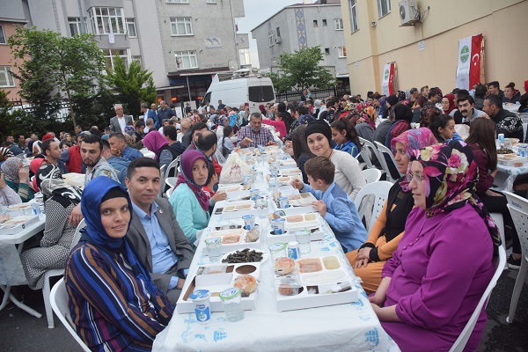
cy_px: 176
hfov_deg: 67.4
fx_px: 396
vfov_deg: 47.9
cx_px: 264
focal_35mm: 27
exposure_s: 1/60
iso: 1100
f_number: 3.5
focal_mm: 18
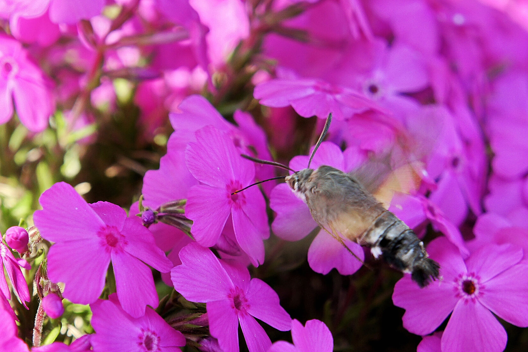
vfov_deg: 11.7
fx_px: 1716
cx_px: 319
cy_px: 197
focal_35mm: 117
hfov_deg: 17.5
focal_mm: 54
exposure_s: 1/250
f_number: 7.1
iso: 250
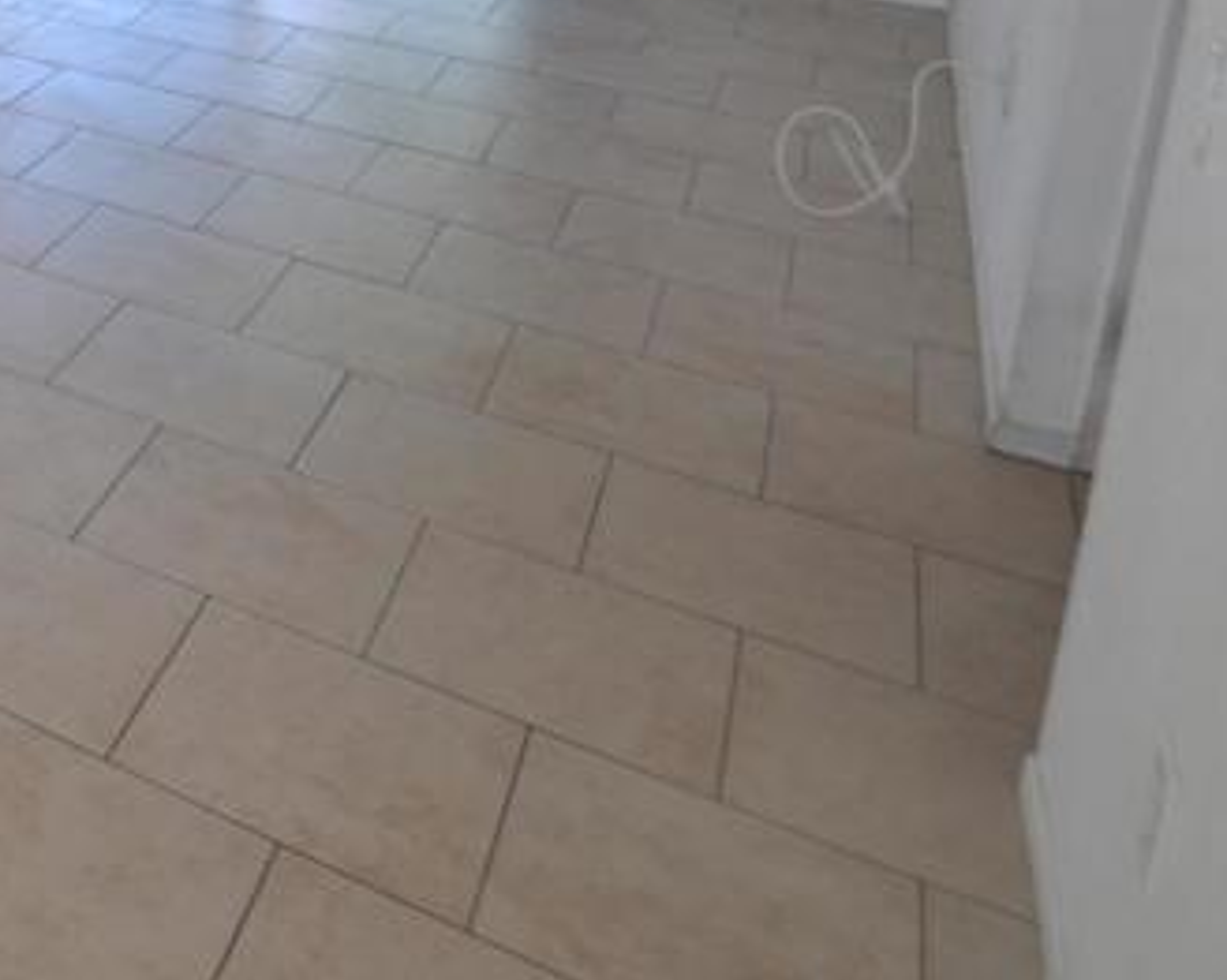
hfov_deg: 31.9
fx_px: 1597
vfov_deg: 28.3
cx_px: -374
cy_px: -282
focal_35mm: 44
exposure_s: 1/100
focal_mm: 10
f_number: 5
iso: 400
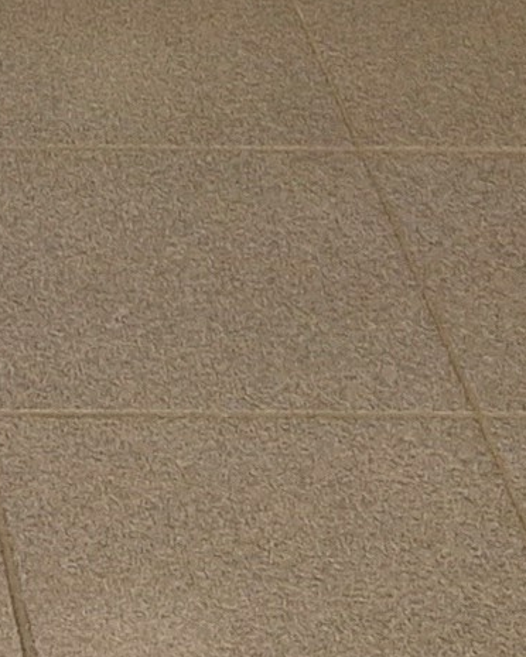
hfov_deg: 7.8
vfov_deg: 8.6
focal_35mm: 193
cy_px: -1218
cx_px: -392
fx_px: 3756
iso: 50
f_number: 1.8
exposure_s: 1/180
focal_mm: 5.4
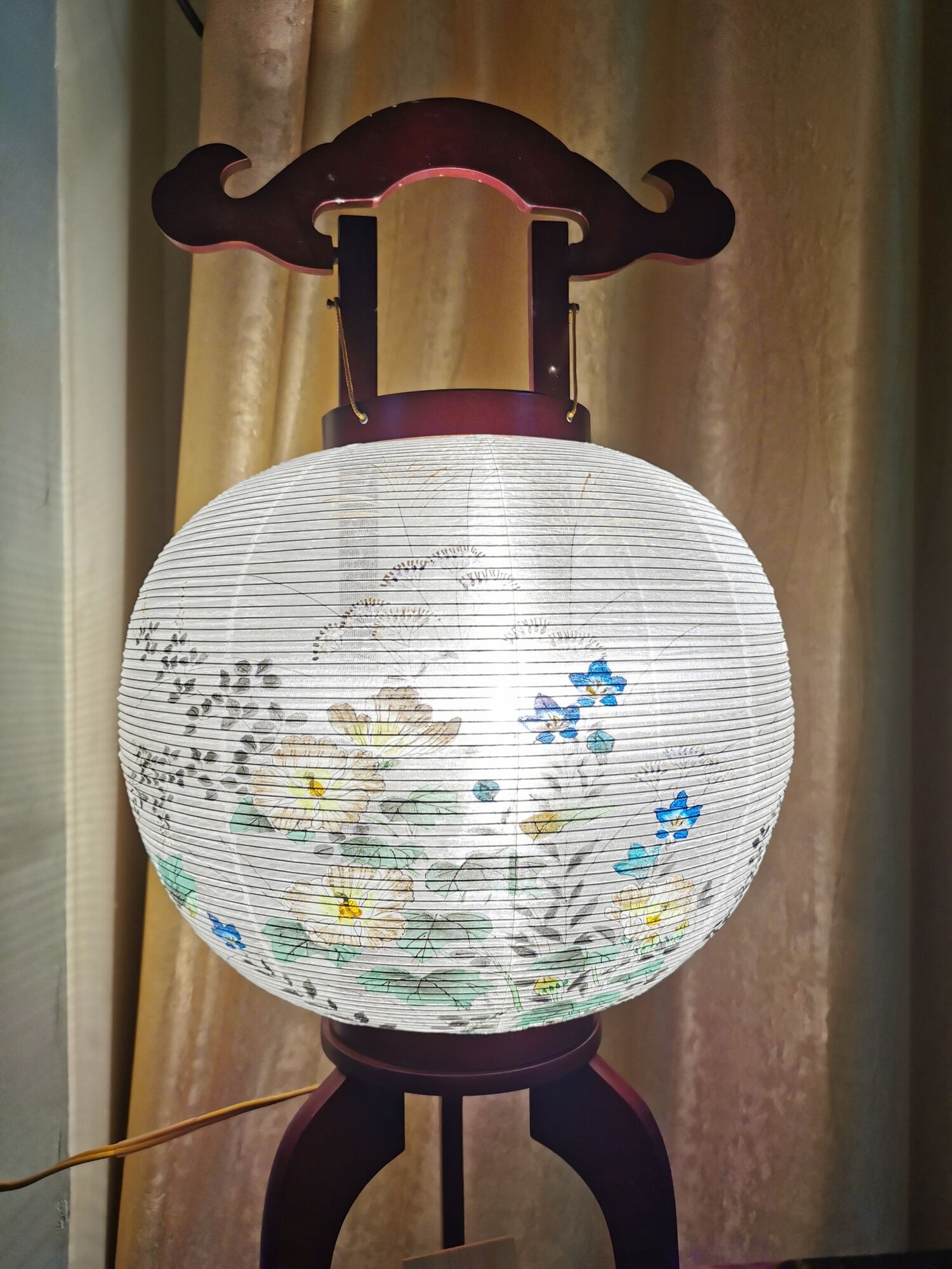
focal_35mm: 27
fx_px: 990
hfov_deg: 51.4
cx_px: 476
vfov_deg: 65.3
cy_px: 634
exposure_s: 1/116
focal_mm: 5.58
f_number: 1.8
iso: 50
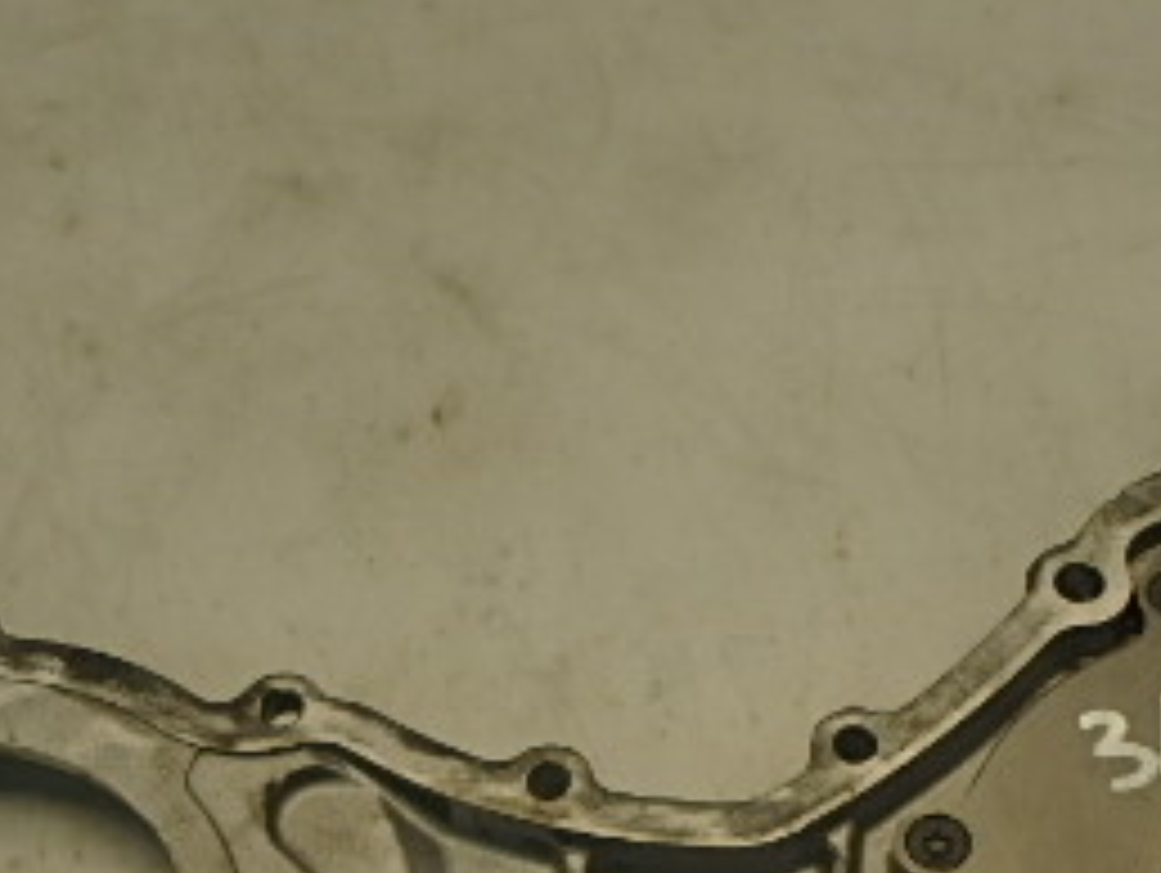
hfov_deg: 36.6
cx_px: 698
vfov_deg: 25.4
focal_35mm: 52
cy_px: 1030
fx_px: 1746
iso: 125
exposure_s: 1/80
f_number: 3.5
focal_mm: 3.7
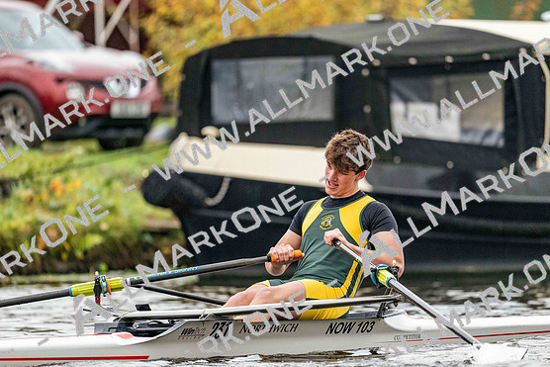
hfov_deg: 4.9
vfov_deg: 3.3
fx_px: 6372
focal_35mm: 417
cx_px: 274
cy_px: 184
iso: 4000
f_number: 4.5
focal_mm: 400
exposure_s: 1/2500
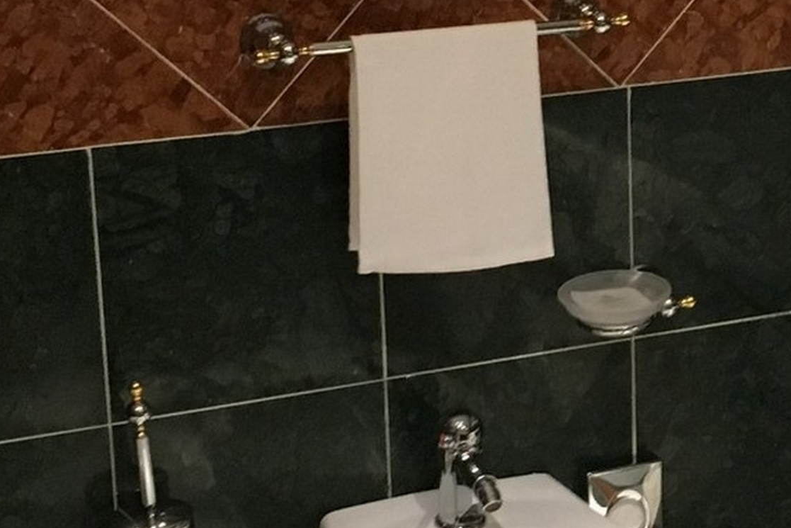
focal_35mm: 108
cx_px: 809
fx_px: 2373
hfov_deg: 18.4
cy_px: 200
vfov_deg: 12.7
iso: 200
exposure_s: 1/20
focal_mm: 4.15
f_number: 2.2
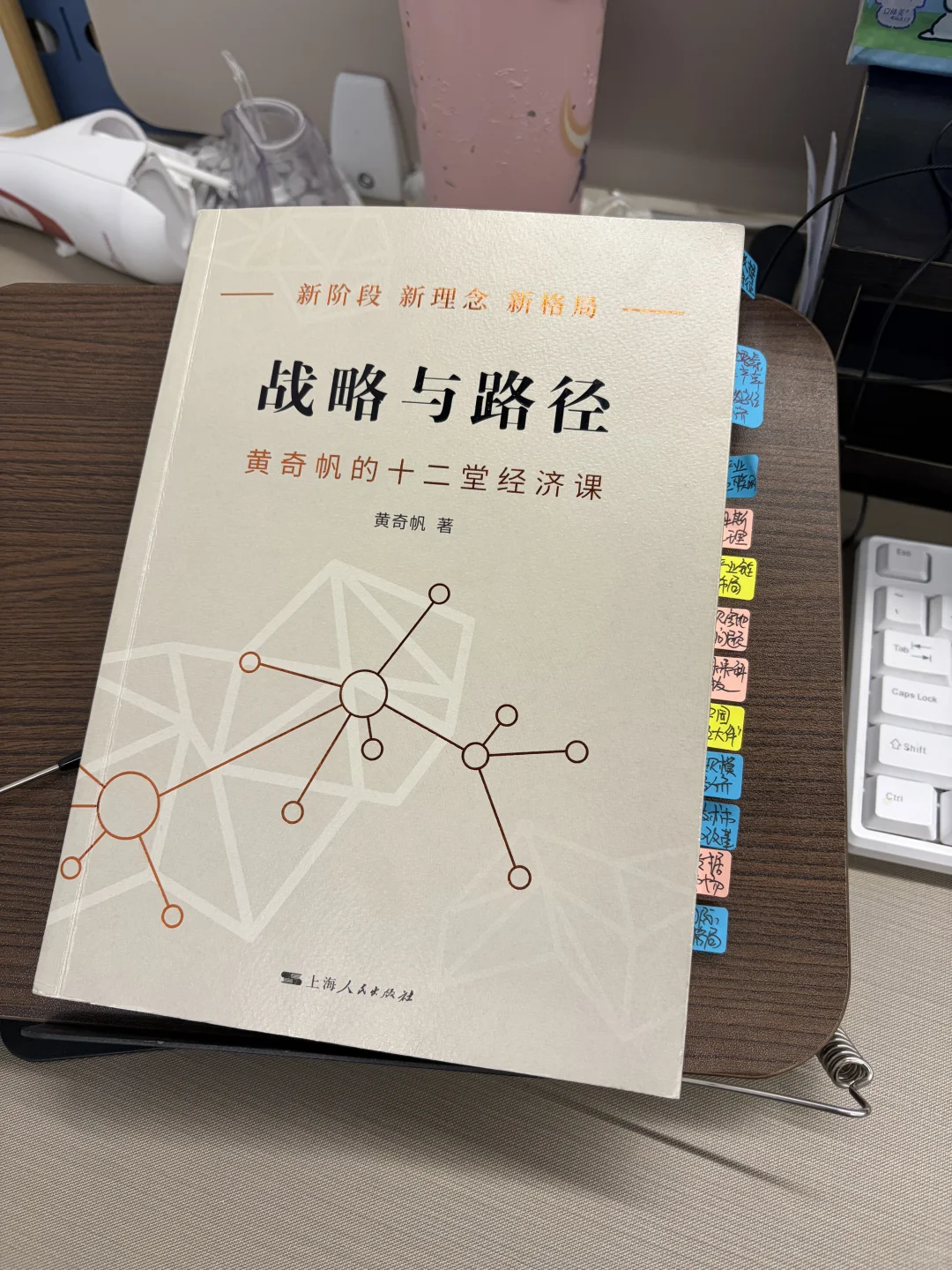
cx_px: 476
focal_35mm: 26
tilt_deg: -53.7
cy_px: 635
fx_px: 953
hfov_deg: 53.1
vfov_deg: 67.3
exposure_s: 1/112
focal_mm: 5.96
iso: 125
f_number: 1.6
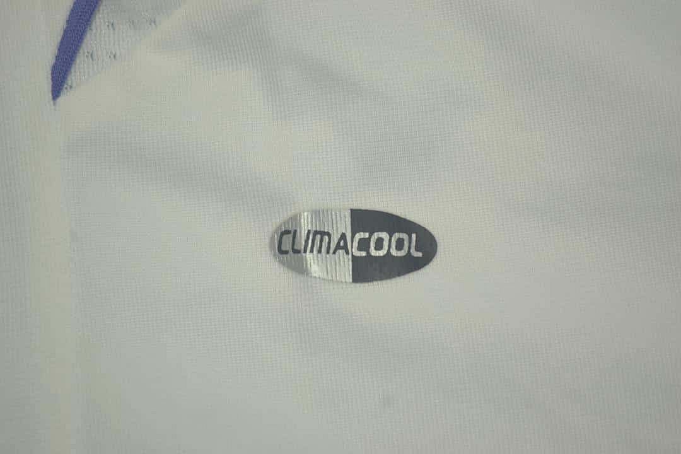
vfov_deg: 16.6
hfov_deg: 24.6
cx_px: 340
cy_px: 227
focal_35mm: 82
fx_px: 1561
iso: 200
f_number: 5.6
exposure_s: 1/125
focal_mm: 55
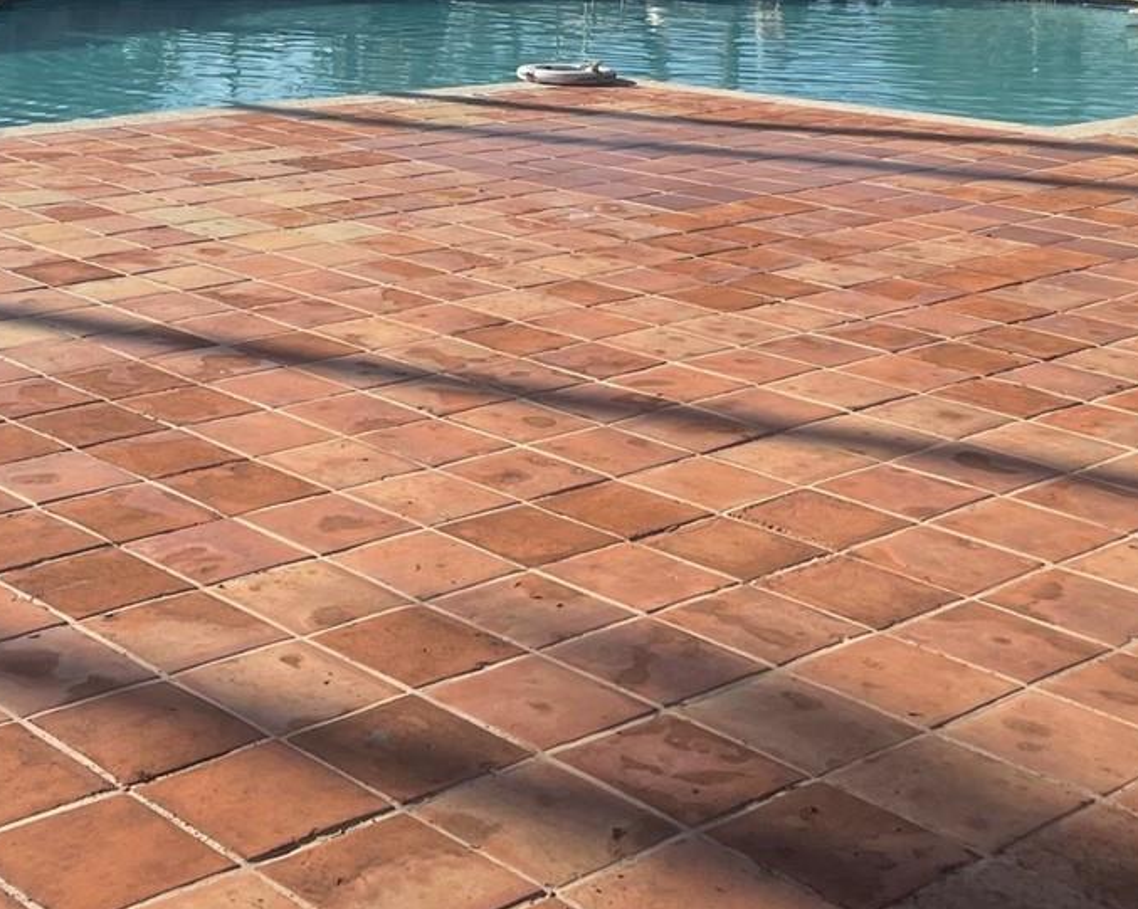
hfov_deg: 30.8
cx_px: 247
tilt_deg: -1.8
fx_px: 2020
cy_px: -69
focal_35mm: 60
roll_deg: +0.0
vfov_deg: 23.9
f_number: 1.6
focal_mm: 5.1
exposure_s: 1/5128
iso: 32
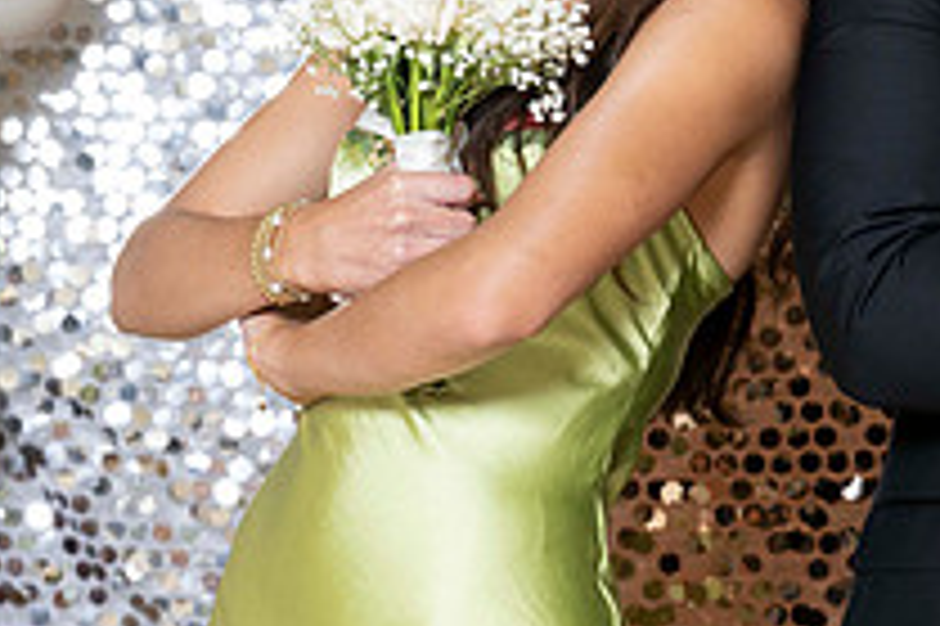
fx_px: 7253
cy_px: 65
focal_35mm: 278
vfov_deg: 4.9
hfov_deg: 7.4
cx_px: 774
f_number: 5.6
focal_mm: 100
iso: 250
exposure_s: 1/200
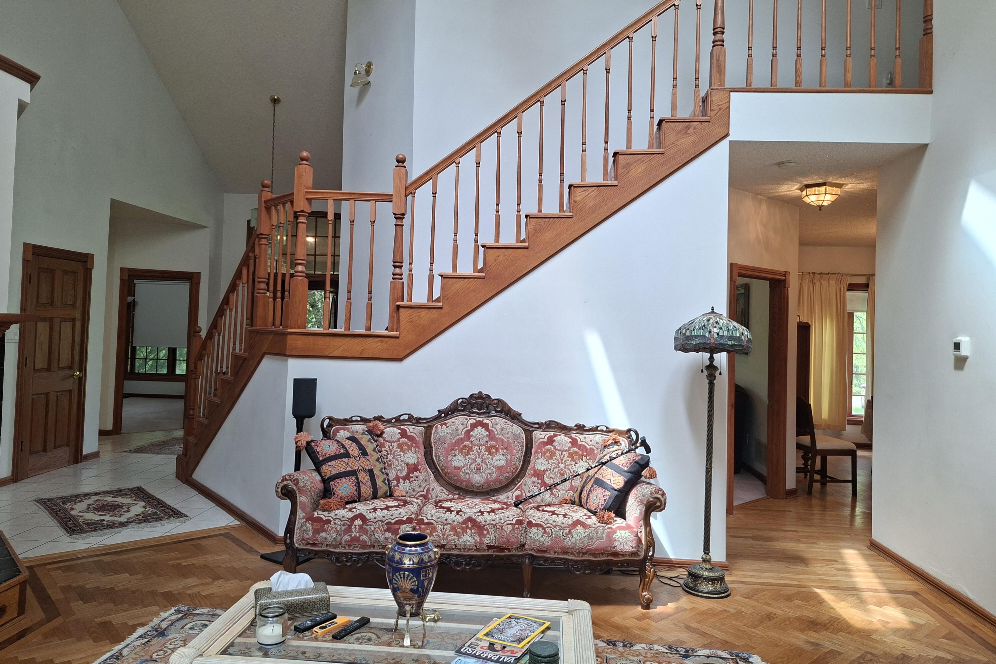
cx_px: 497
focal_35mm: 24
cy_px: 307
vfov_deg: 53.1
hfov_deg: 73.7
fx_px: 664
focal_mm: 5.54
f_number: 1.8
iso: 80
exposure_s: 1/120
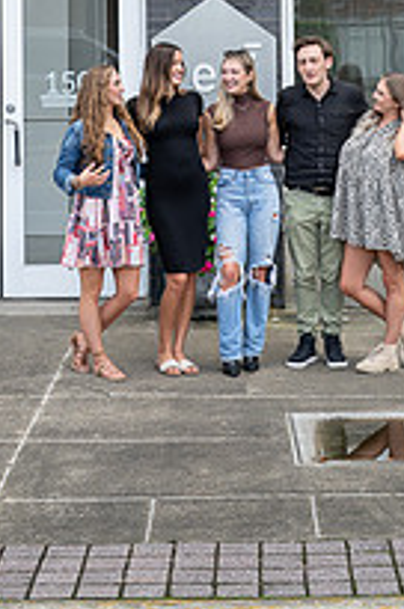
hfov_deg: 12.4
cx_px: 196
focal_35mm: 110
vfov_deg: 18.0
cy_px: -48
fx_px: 1858
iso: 100
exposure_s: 1/160
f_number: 4
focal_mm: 50
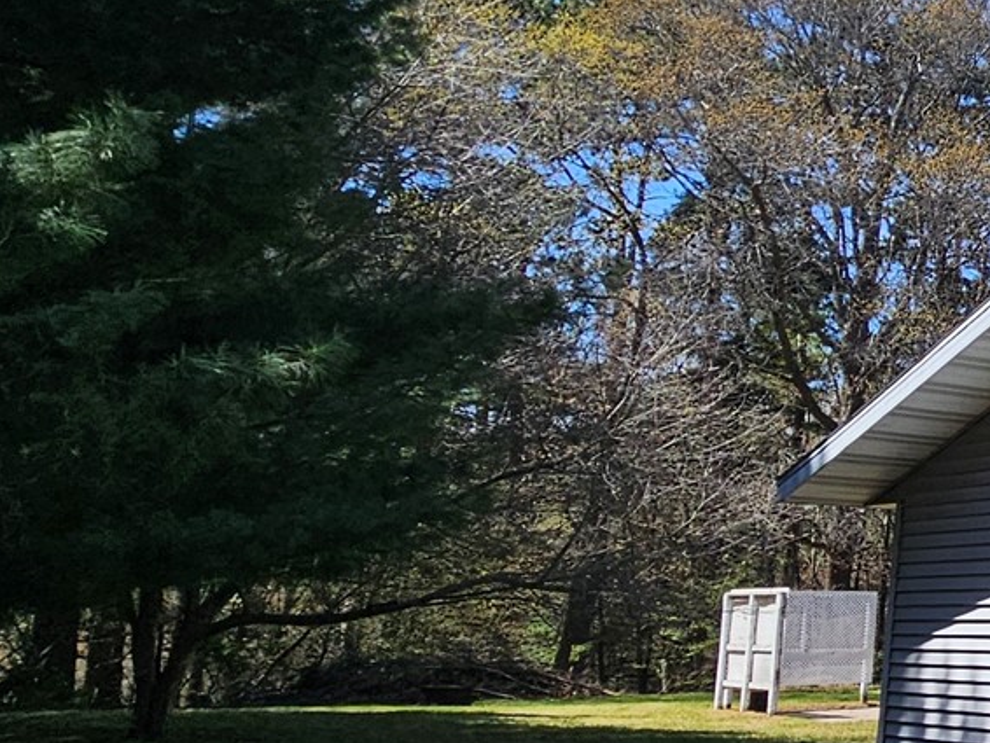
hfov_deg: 24.4
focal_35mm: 47
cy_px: 402
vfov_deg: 30.9
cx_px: 1663
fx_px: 1345
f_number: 2.2
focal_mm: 2.2
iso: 50
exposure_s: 1/1668
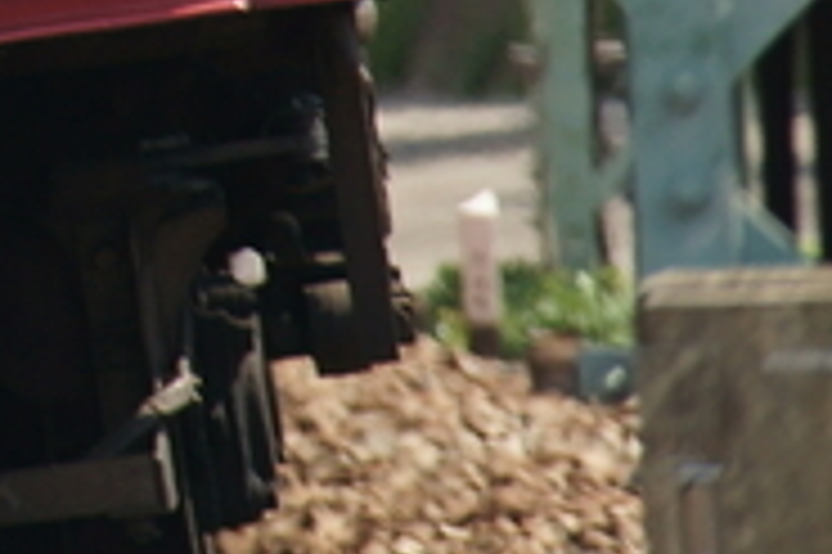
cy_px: -766
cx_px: -1785
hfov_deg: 1.1
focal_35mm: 1819
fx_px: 42001
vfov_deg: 0.8
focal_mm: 280
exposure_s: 1/500
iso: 200
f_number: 5.6
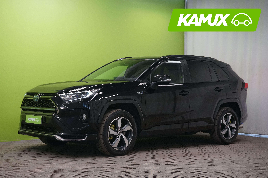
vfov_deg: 22.3
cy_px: 89
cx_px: 134
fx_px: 454
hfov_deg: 32.9
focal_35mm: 61
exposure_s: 1/25
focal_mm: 61
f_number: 8
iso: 1600
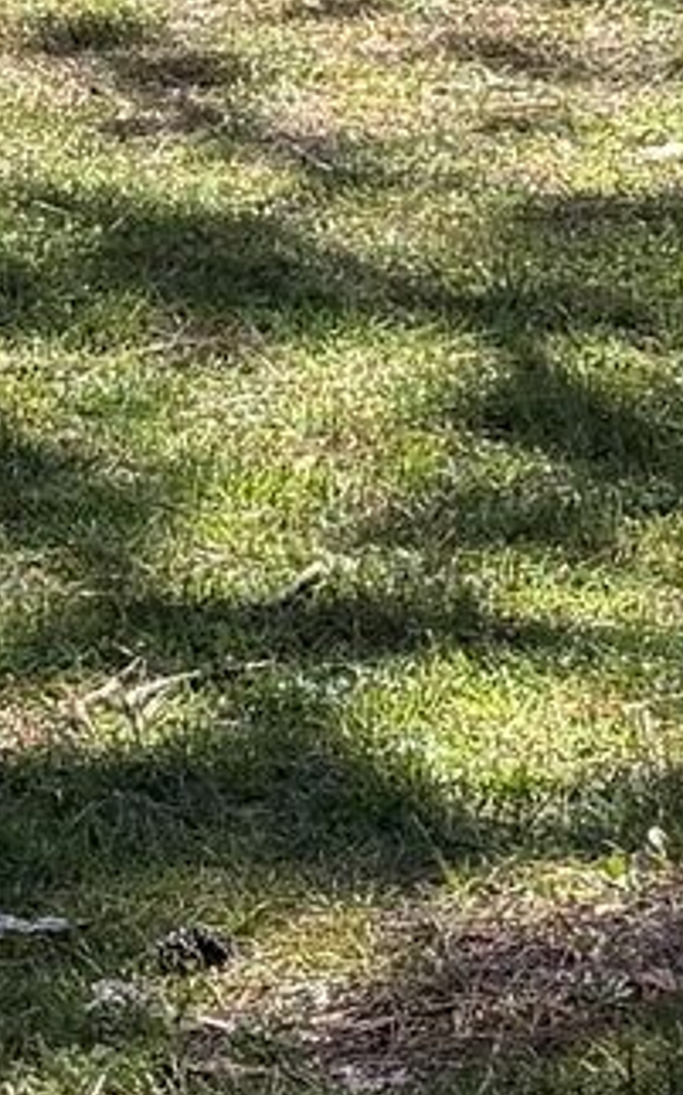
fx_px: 7244
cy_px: -561
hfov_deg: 5.3
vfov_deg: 8.4
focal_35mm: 243
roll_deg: +0.1
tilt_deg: -5.4
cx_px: -466
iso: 100
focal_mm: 6.76
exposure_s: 1/1689
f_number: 1.78
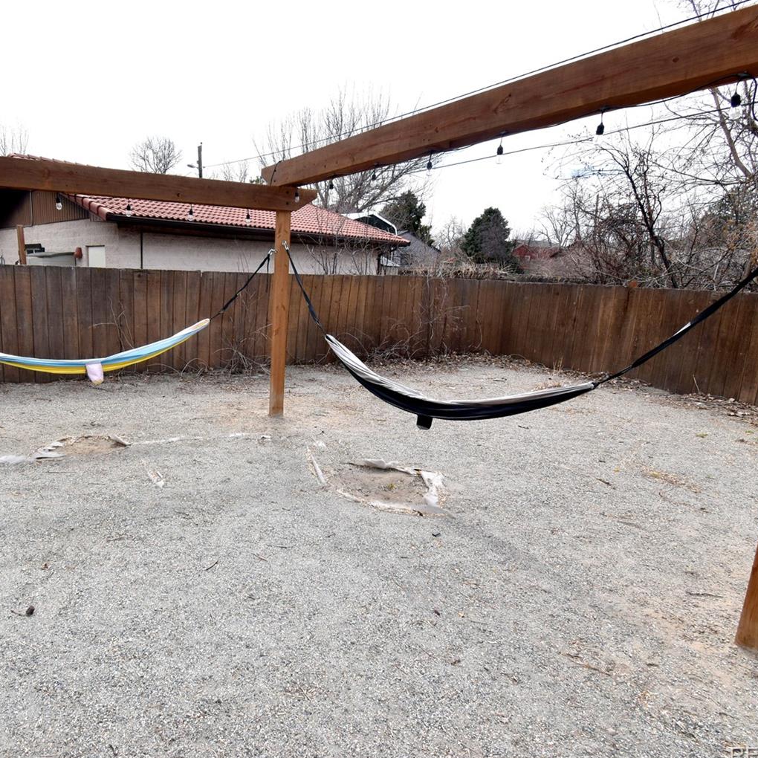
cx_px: 256
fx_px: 495
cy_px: 375
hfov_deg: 72.7
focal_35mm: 20
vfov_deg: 74.8
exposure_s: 1/400
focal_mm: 10
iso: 400
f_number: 11
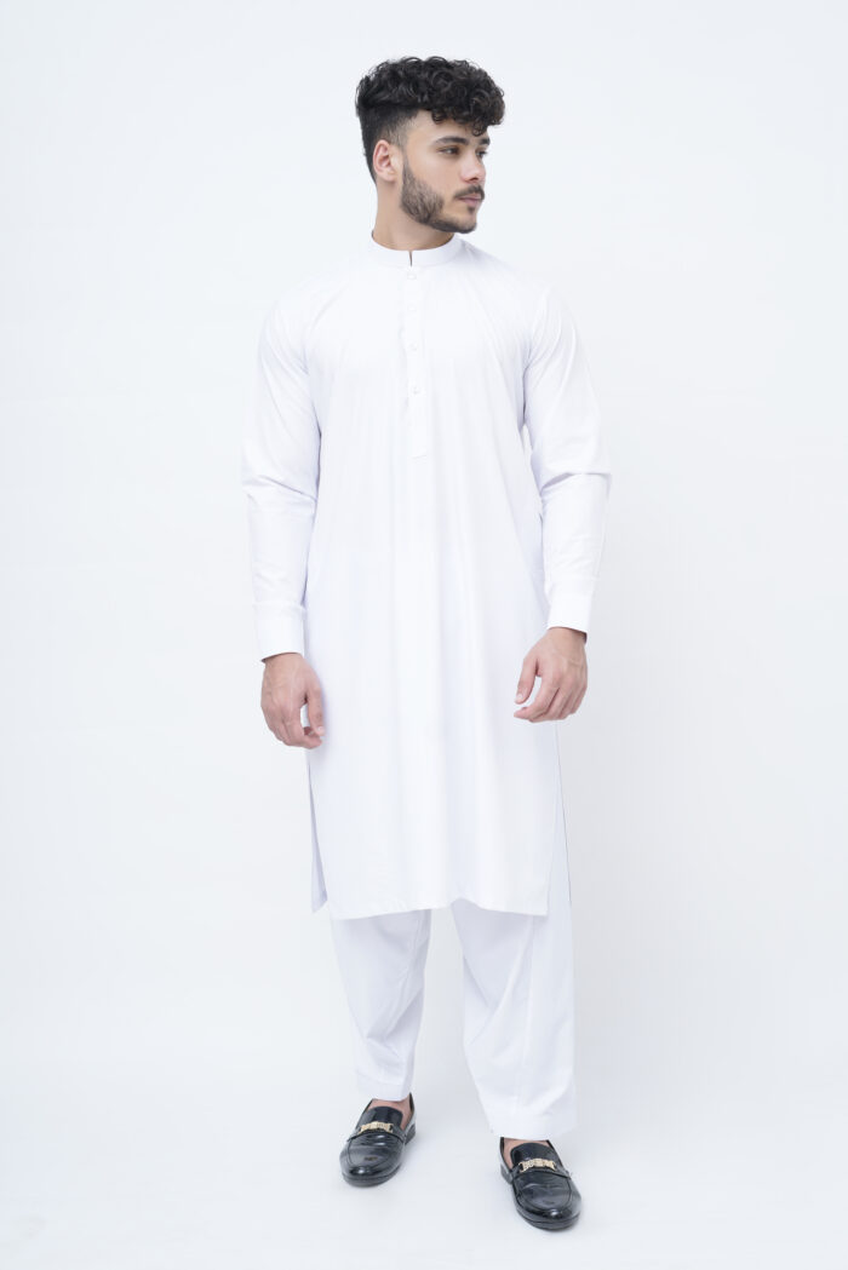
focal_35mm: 50
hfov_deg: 27.0
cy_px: 635
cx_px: 424
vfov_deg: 39.6
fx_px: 1765
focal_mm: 50
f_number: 4
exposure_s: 1/125
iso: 100
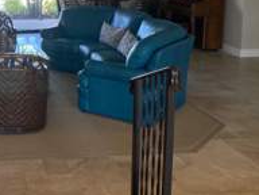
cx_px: -7
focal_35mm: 65
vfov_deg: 22.2
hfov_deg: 27.9
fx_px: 486
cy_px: 32
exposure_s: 1/120
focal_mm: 4.25
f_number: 1.8
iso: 125
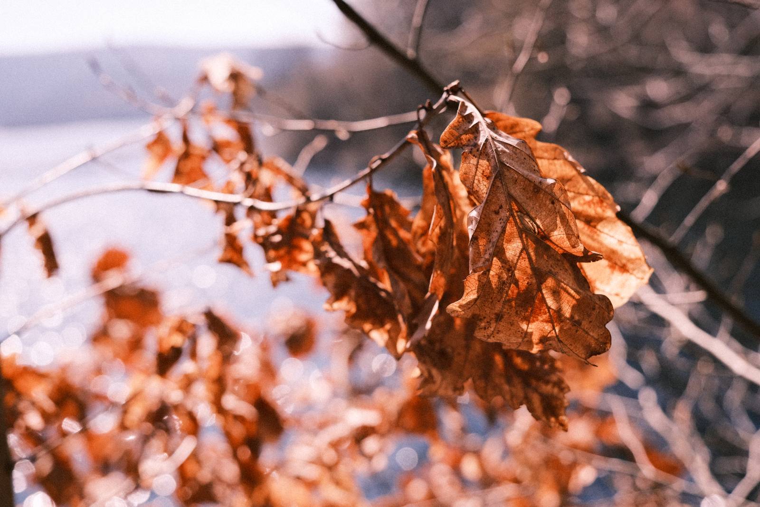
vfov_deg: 27.5
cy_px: 254
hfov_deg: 40.3
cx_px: 380
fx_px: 1034
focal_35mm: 49
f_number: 4
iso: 640
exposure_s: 1/2400
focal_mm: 32.5
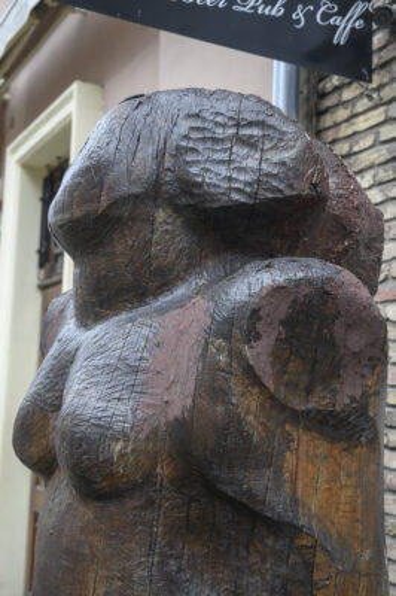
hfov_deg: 29.8
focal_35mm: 45
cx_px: 198
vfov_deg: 43.6
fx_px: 744
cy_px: 298
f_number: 4
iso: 800
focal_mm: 45
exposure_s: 1/25
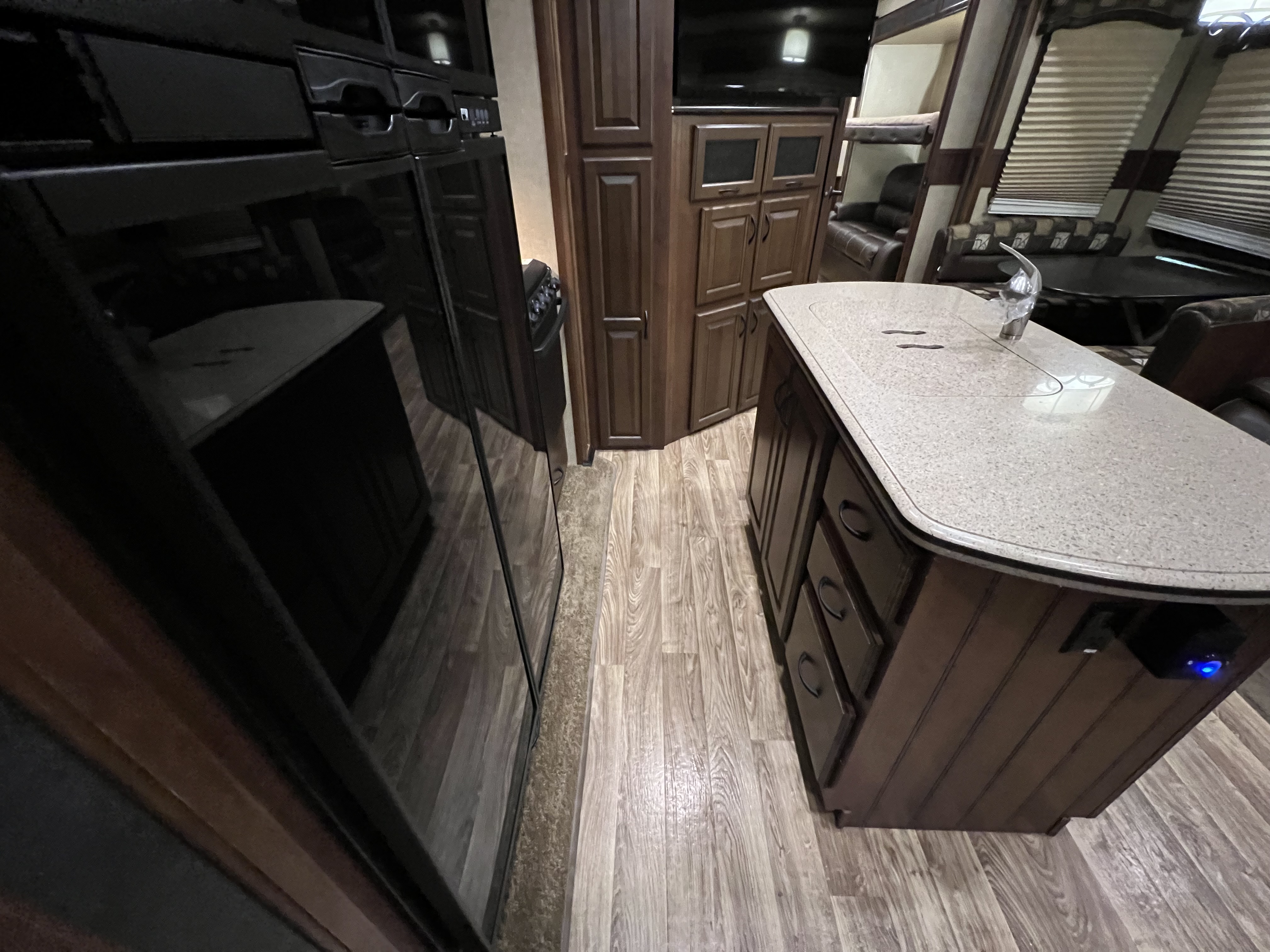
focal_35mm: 13
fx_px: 477
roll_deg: +0.8
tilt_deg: -34.0
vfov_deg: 89.9
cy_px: 476
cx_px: 635
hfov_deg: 106.2
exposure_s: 1/40
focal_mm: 1.57
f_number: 1.8
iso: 1000
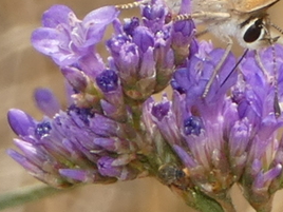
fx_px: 3744
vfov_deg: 3.2
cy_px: -22
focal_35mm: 458
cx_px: 261
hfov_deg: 4.3
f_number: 5.3
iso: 80
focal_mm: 25.8
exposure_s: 1/160
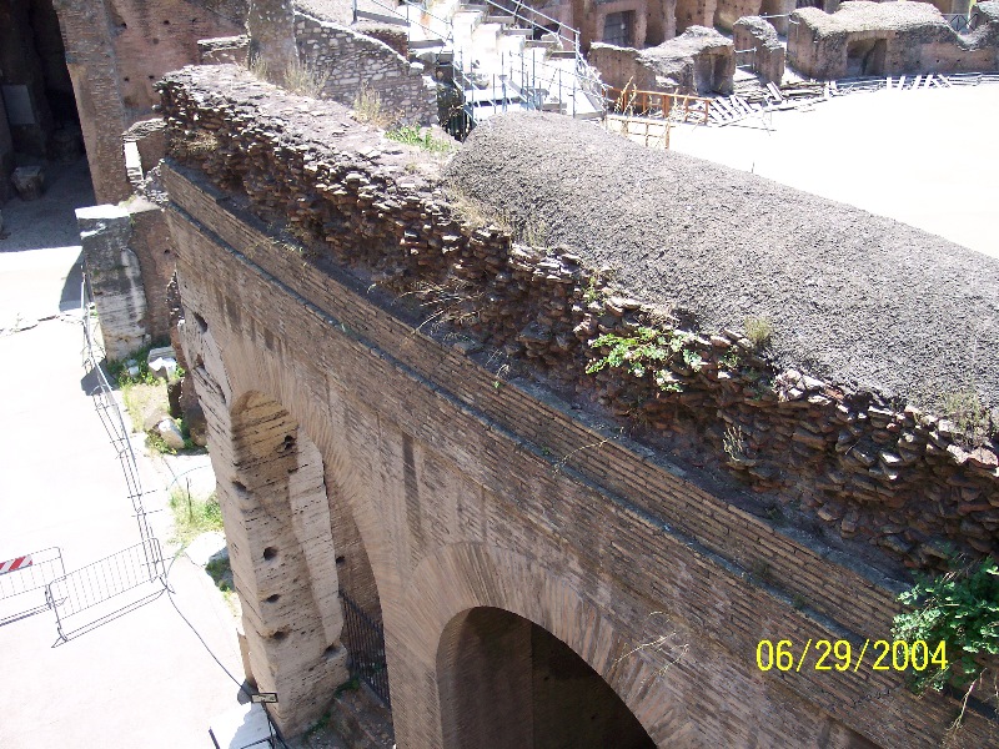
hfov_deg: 49.0
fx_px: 1097
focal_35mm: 38
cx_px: 500
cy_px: 374
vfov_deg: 37.7
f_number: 2.8
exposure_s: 1/500
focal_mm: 8
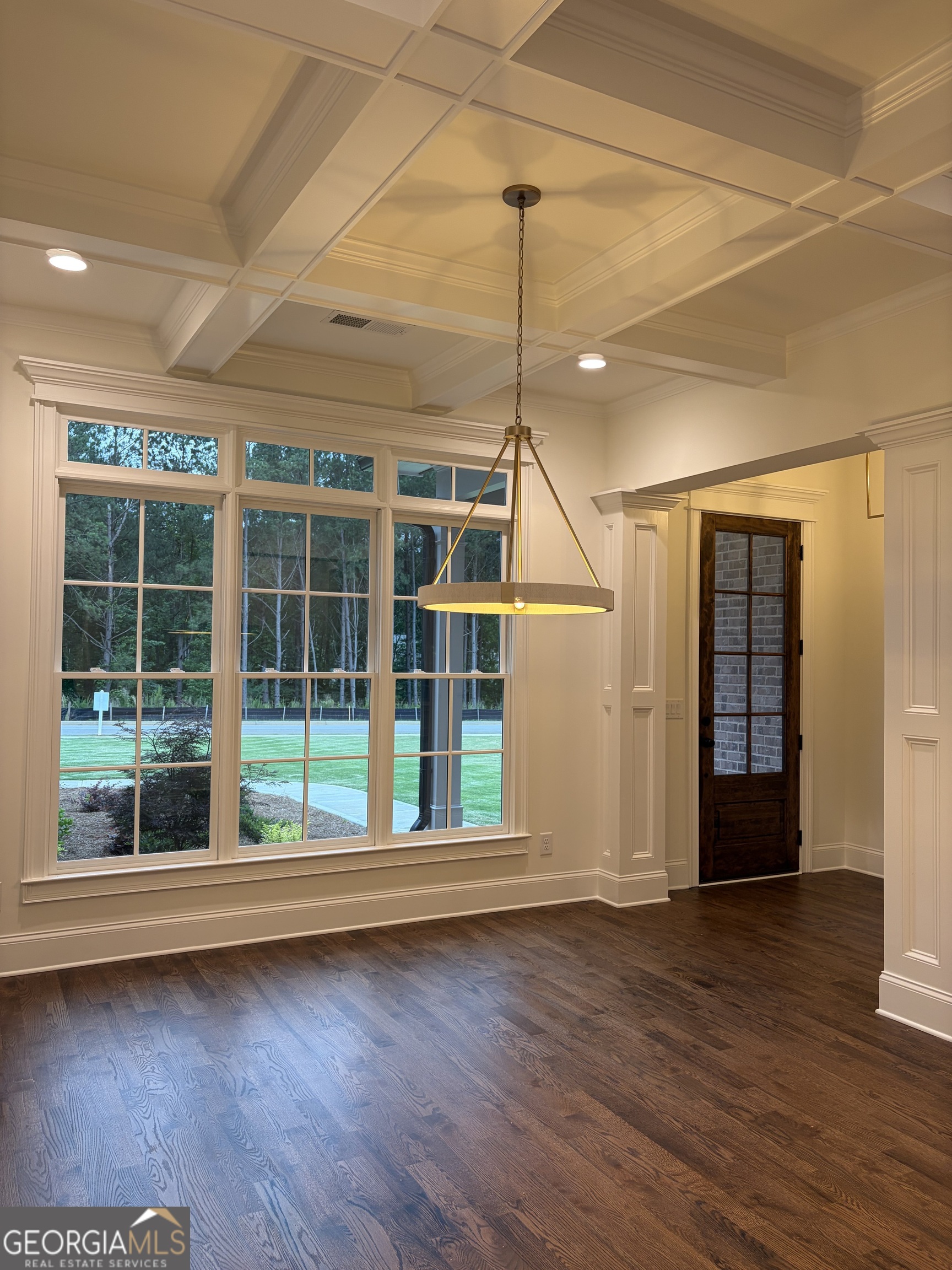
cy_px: 635
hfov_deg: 53.1
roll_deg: -0.7
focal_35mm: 26
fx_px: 953
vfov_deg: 67.3
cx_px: 476
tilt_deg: +1.3
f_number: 1.6
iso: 80
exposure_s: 1/60
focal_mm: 5.96
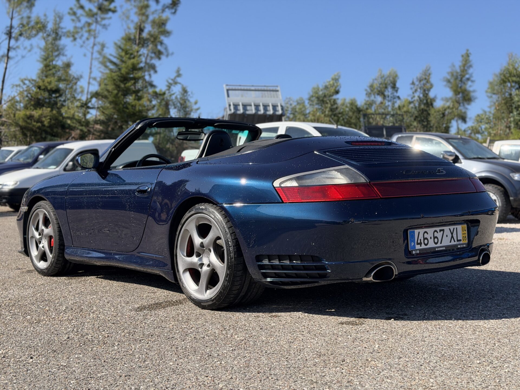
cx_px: 260
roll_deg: +1.2
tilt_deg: +4.2
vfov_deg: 30.3
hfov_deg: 39.7
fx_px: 721
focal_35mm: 48
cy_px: 195
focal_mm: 6.76
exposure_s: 1/2976
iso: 80
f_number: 1.78
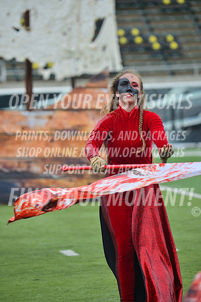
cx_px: 100
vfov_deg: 7.9
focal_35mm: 260
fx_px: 2182
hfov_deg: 5.3
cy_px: 151
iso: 200
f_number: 5.6
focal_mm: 260
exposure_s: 1/640
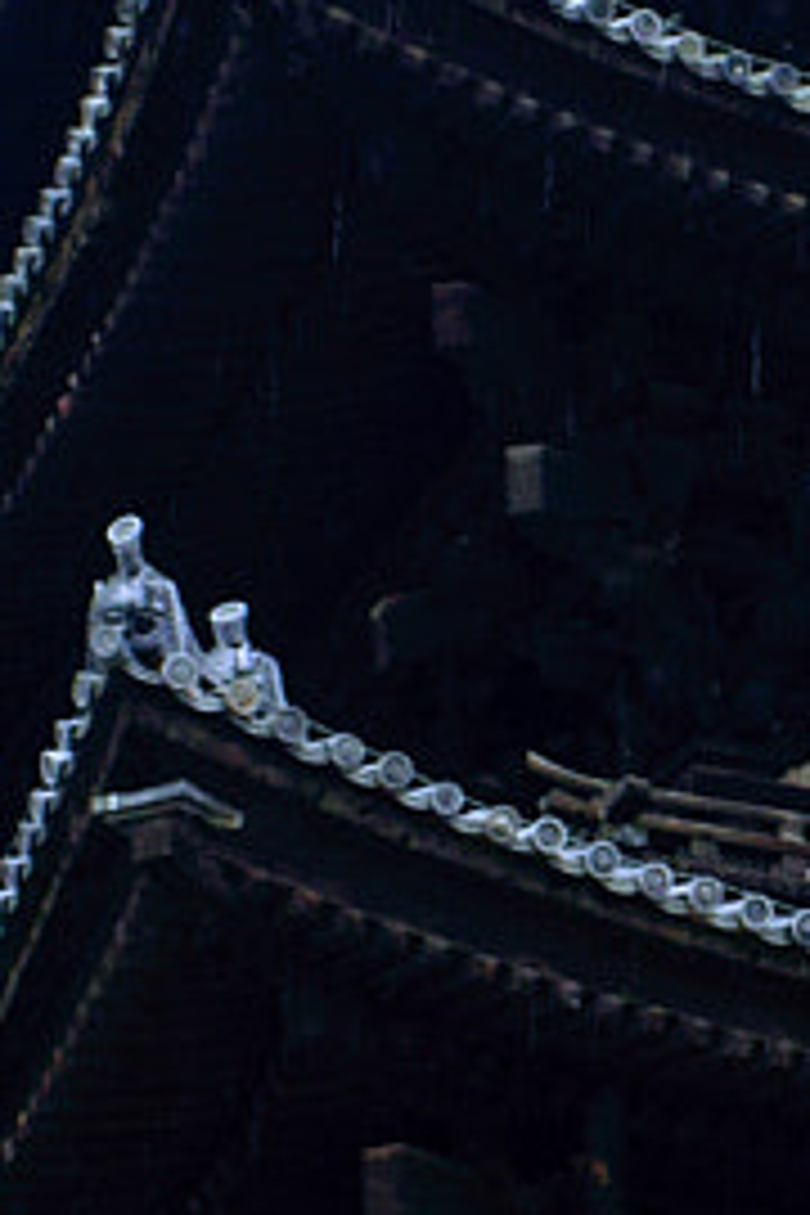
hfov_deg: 8.4
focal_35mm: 160
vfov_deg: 12.8
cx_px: 1138
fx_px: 5400
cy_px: 855
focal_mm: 18
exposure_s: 1/100
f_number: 5
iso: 400
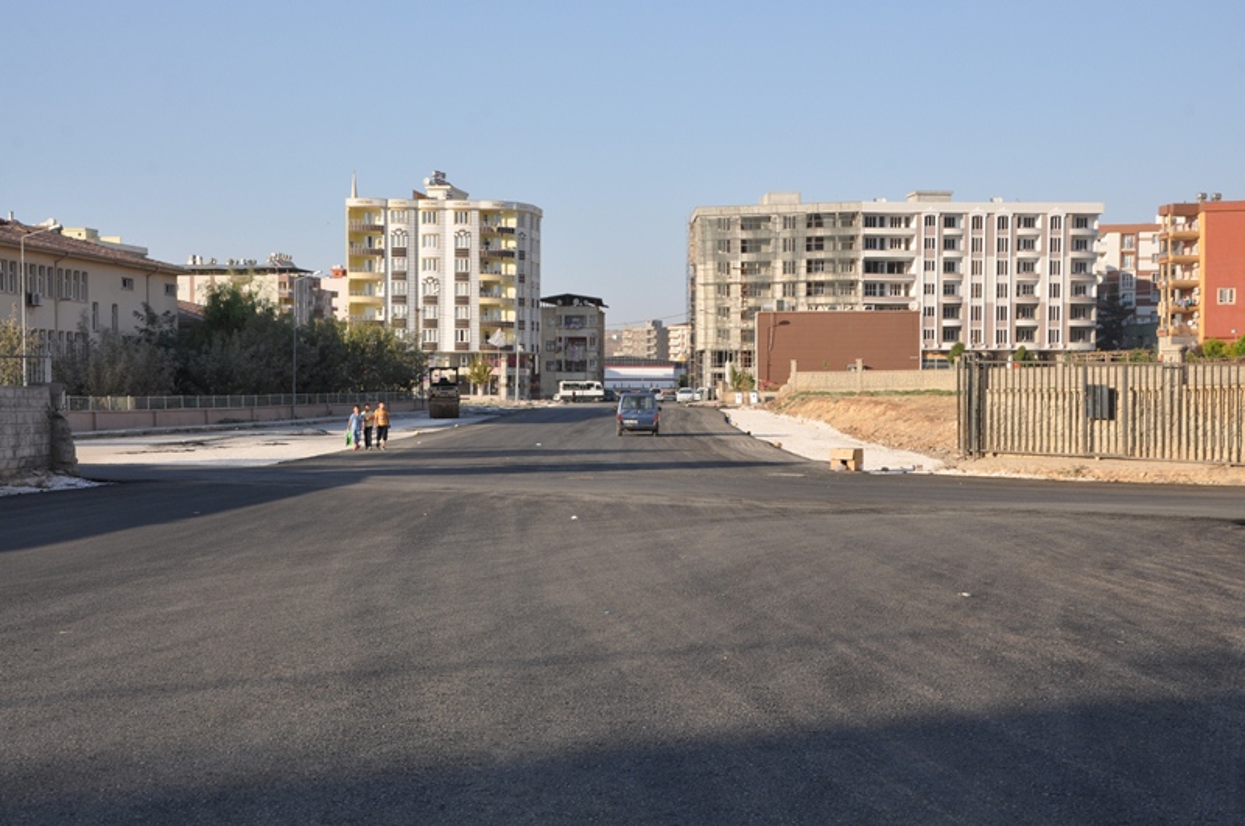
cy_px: 413
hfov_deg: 35.1
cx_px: 622
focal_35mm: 57
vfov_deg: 23.7
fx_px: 1968
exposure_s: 1/125
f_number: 11
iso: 200
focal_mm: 38
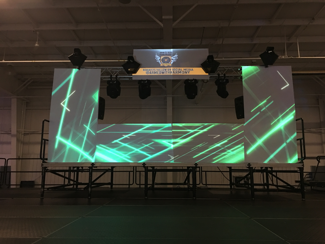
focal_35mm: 29
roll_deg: -1.2
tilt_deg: +9.4
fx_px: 272
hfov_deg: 61.7
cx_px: 162
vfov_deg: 48.2
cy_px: 122
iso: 80
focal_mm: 4.15
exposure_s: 1/15
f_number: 2.2
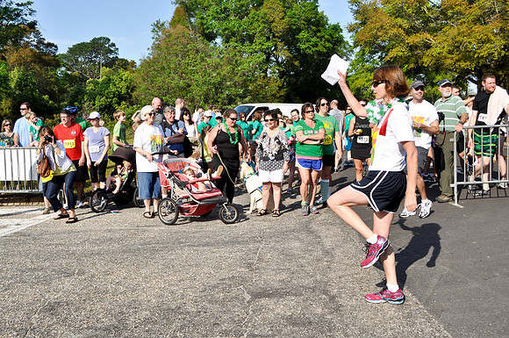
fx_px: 508
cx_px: 254
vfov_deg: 36.8
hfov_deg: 53.2
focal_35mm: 36
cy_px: 169
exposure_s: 1/1250
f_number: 8
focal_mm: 24
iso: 400
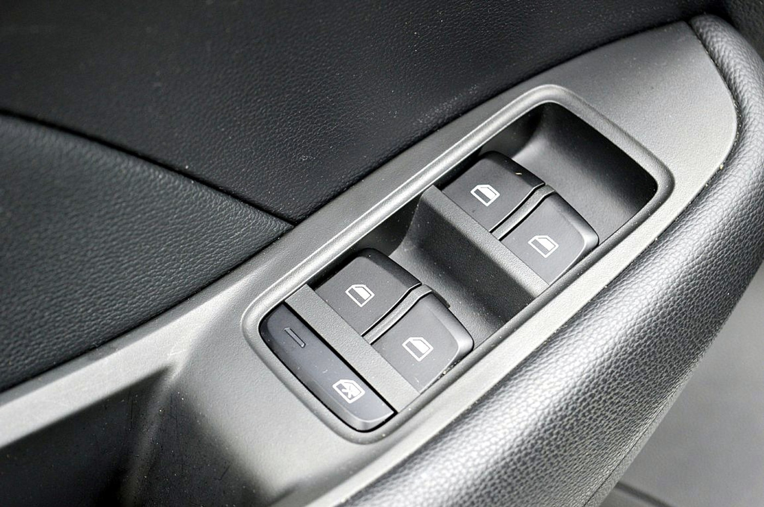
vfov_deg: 18.9
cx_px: 382
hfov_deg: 28.1
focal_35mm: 72
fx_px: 1526
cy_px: 254
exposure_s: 1/40
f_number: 5.3
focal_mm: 48
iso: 800
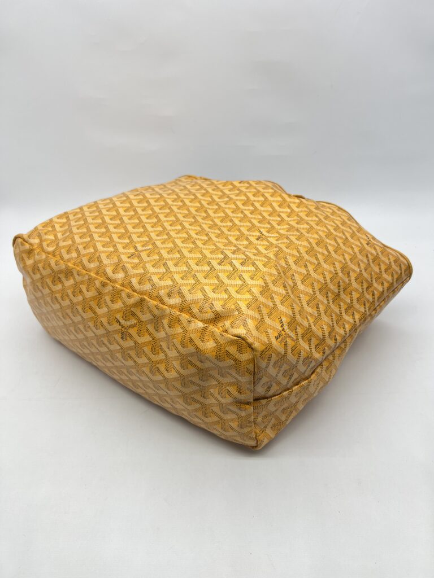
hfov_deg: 53.1
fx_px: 435
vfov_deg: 67.3
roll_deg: +2.4
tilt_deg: -33.6
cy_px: 289
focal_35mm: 26
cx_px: 217
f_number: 1.5
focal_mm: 5.7
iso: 50
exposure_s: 1/160
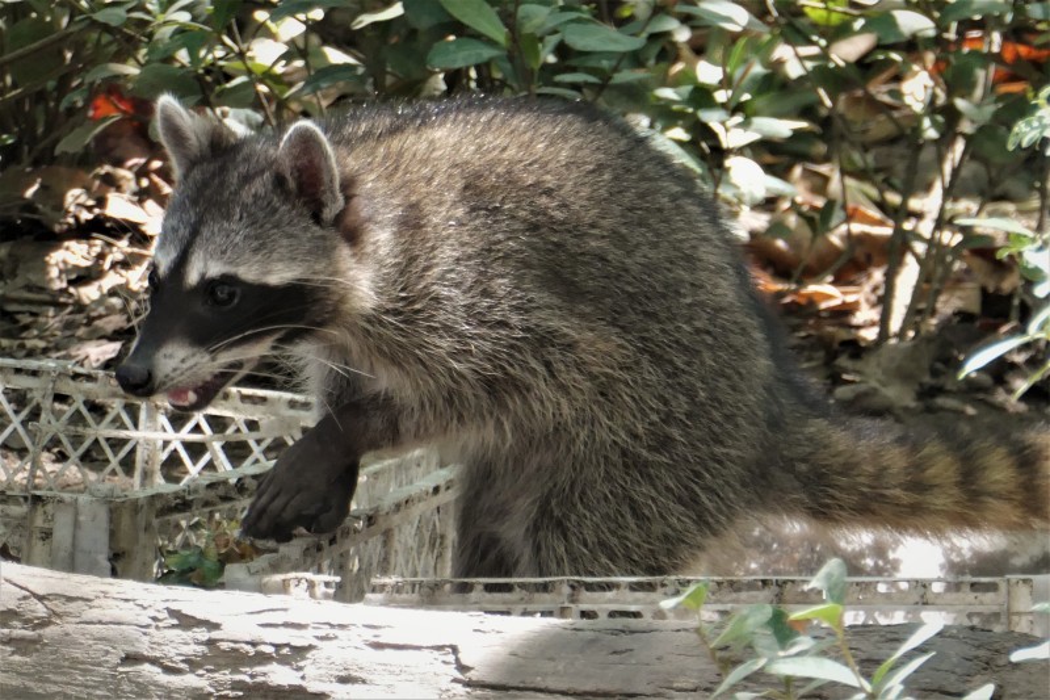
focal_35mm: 720
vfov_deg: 1.9
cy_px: 350
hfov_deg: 2.9
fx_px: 20994
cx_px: 525
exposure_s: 1/125
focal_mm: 132
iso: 1000
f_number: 6.4
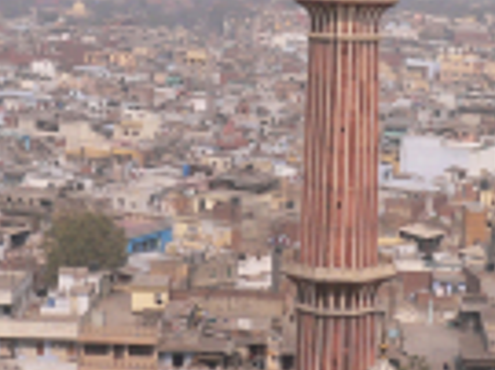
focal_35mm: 104
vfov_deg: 14.2
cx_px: 337
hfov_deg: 18.8
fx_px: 1486
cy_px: 132
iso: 80
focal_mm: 5.8
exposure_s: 1/400
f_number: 5.6
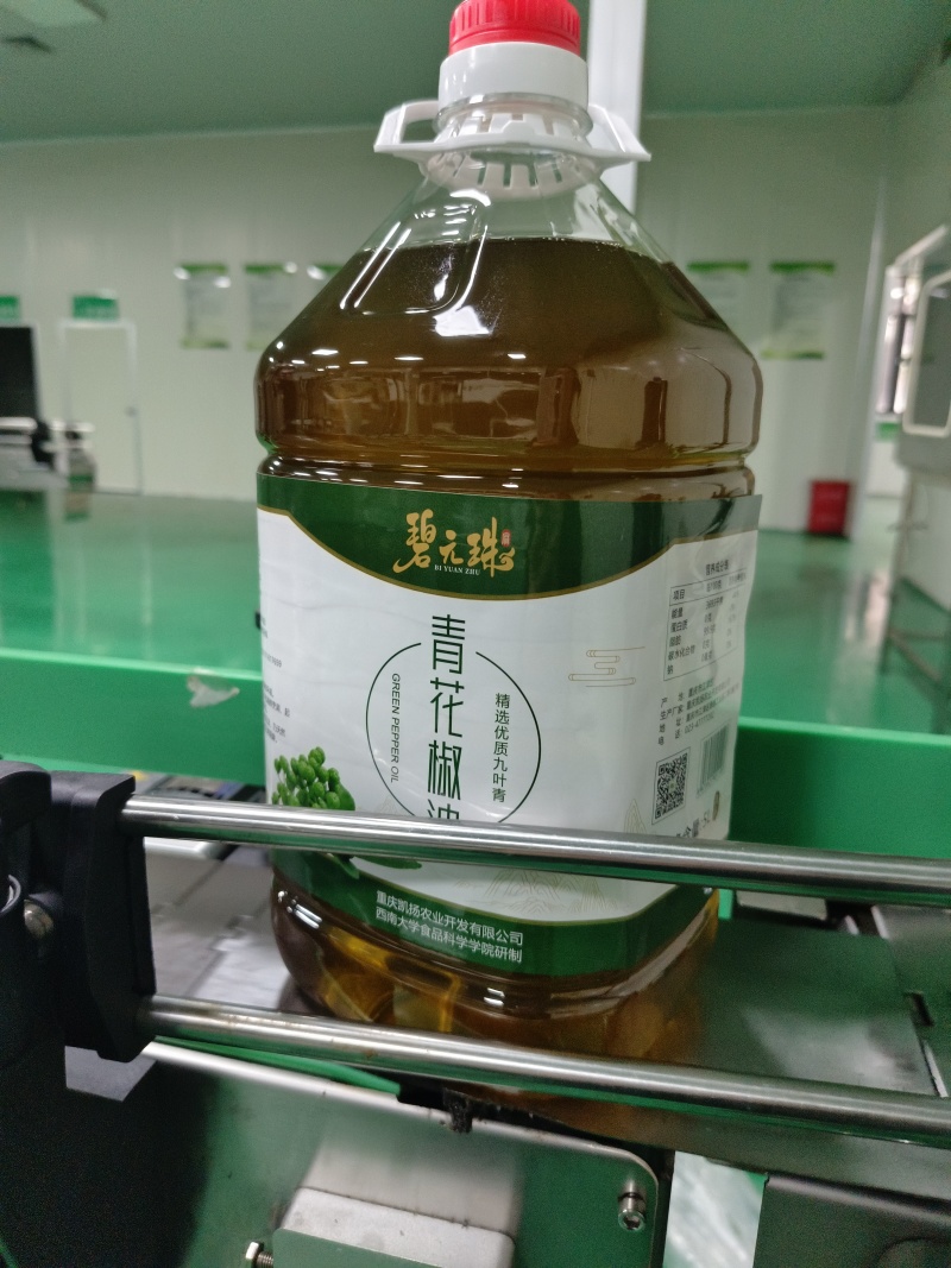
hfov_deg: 58.9
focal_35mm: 23
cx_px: 476
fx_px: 843
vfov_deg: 73.9
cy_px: 634
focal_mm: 5.5
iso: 269
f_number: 1.88
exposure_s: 1/50
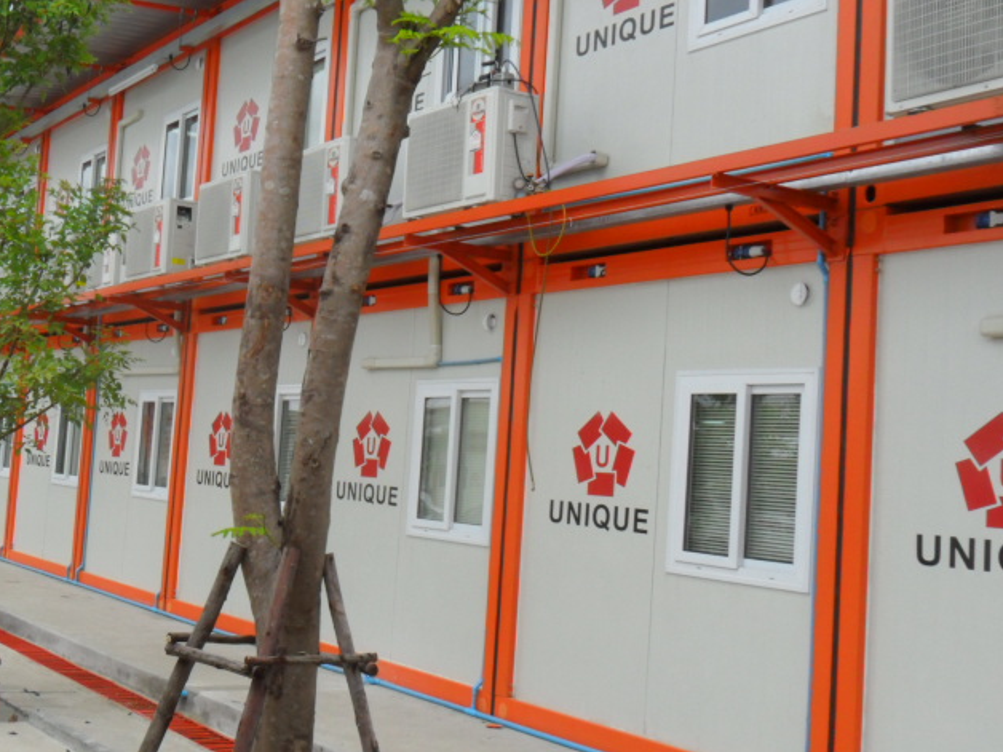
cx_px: 265
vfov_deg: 32.9
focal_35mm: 44
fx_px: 1275
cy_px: 358
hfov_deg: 41.8
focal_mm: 4.9
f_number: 3.5
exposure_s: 1/750
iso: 100
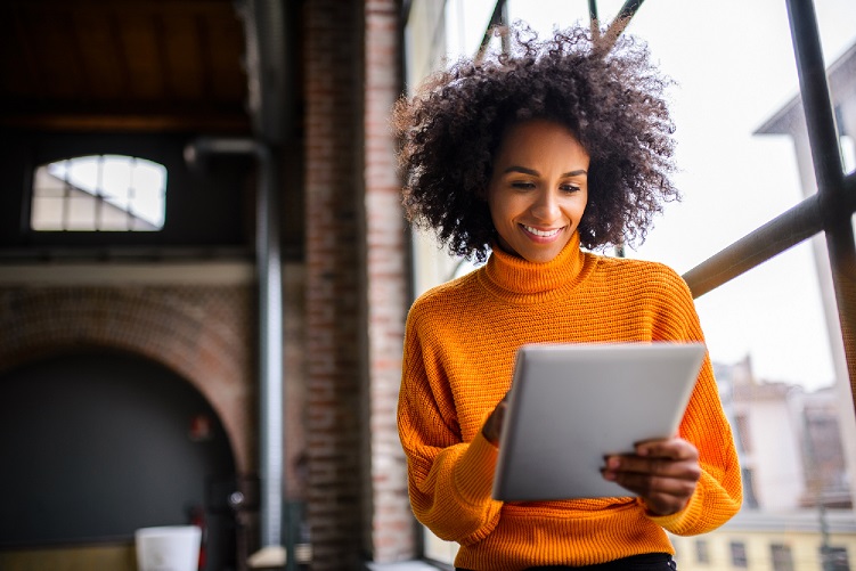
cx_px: 428
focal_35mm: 35
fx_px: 832
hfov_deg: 54.4
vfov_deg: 37.9
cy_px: 286
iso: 80
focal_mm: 35
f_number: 1.4
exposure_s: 1/320
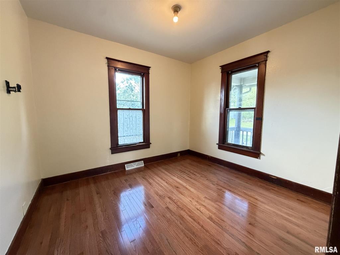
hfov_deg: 102.1
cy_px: 128
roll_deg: -0.4
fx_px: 138
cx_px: 170
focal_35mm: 14
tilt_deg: -5.8
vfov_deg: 85.7
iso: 500
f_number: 2.2
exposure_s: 1/60
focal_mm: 2.22
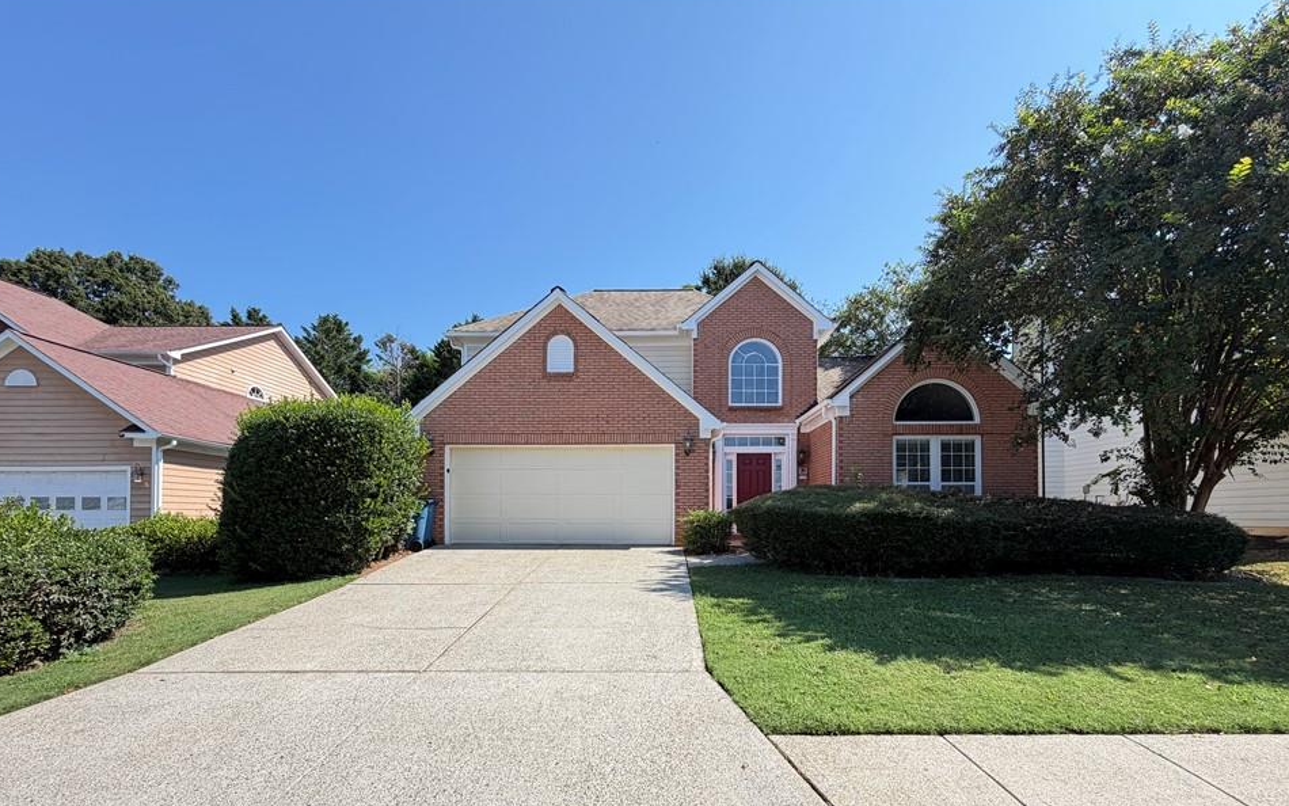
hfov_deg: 97.8
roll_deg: +0.8
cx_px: 650
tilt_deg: +1.1
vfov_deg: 70.1
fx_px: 562
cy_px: 506
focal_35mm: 16
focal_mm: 2.22
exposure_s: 1/564
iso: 40
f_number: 2.2
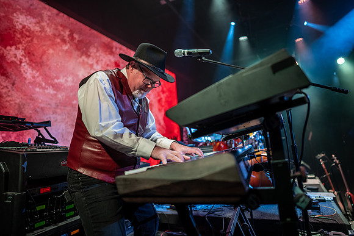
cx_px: 177
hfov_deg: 73.7
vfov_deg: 53.2
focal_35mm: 24
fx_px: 236
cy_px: 118
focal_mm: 24
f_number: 1.4
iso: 160
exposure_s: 1/200
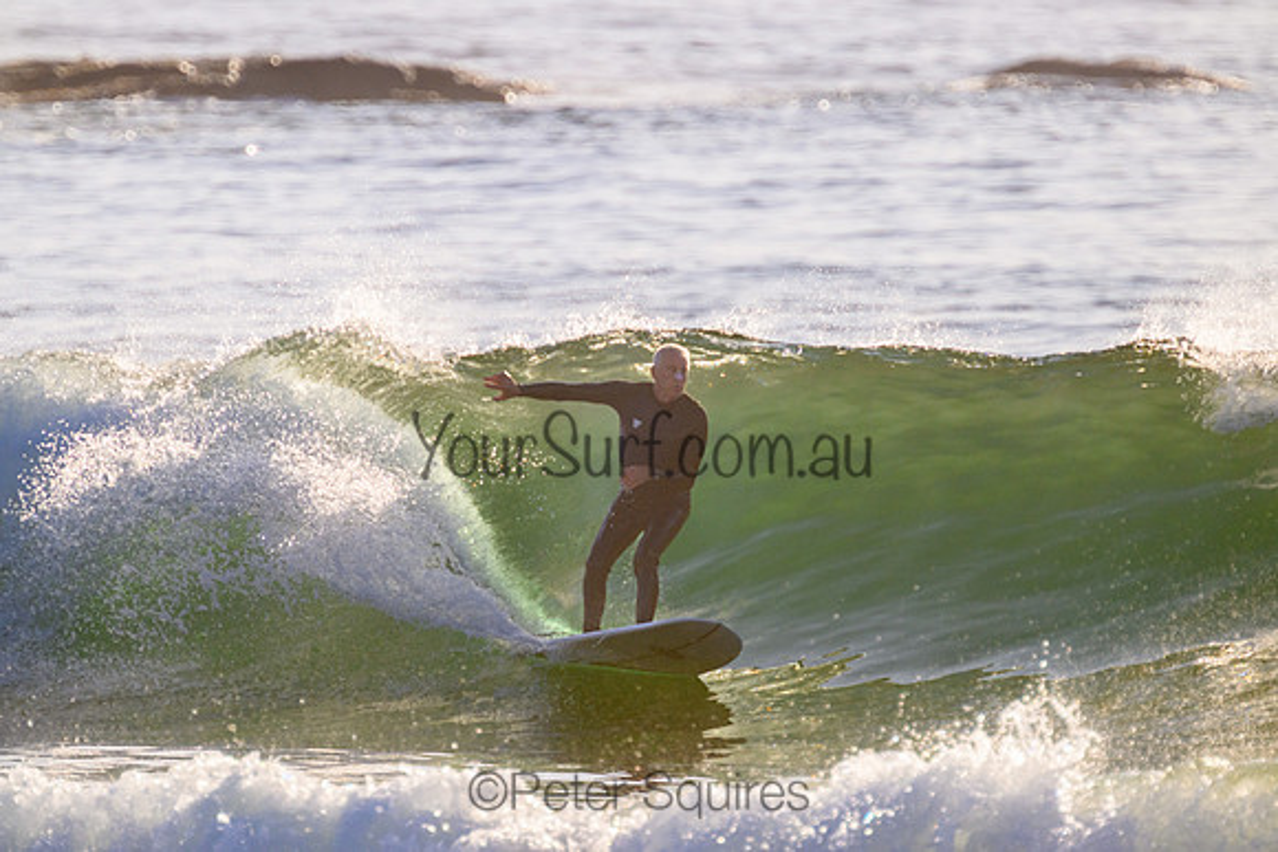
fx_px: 28405
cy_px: 426
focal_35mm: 800
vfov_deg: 1.7
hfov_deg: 2.6
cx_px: 639
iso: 900
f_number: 11
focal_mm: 800
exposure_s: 1/2000
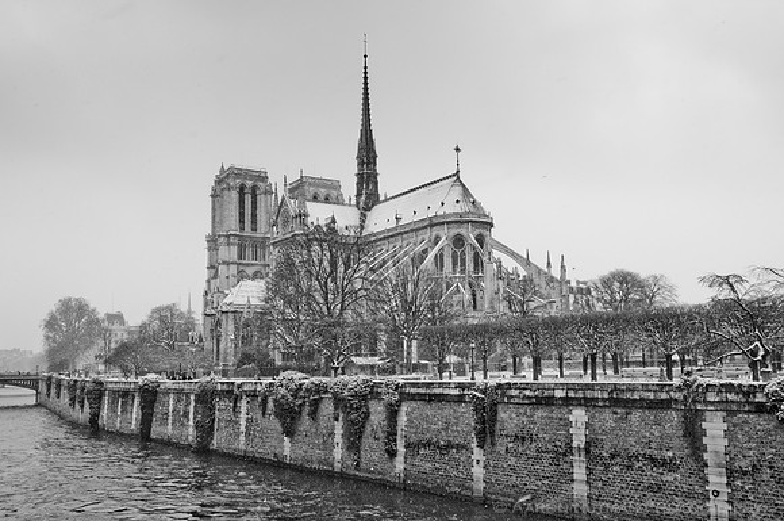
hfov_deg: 57.3
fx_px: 718
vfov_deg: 39.9
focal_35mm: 33
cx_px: 392
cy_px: 260
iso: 200
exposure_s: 1/125
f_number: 11
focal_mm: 22
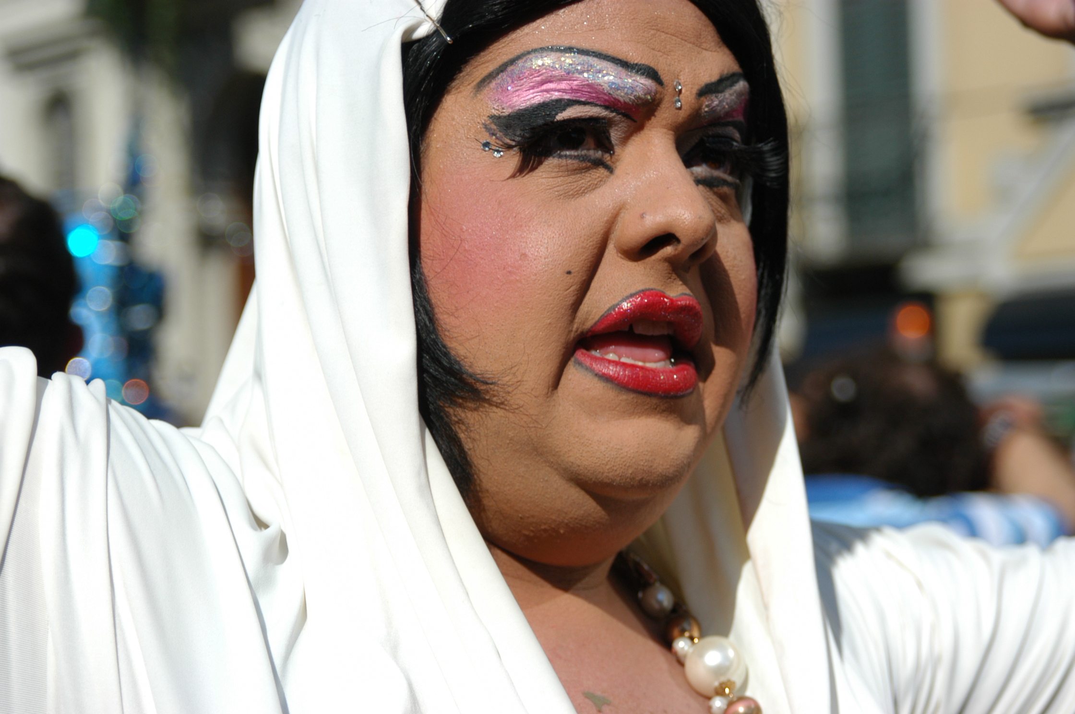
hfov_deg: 20.6
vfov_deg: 13.8
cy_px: 357
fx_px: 2953
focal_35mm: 99
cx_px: 538
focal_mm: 66
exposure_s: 1/1600
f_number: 4.5
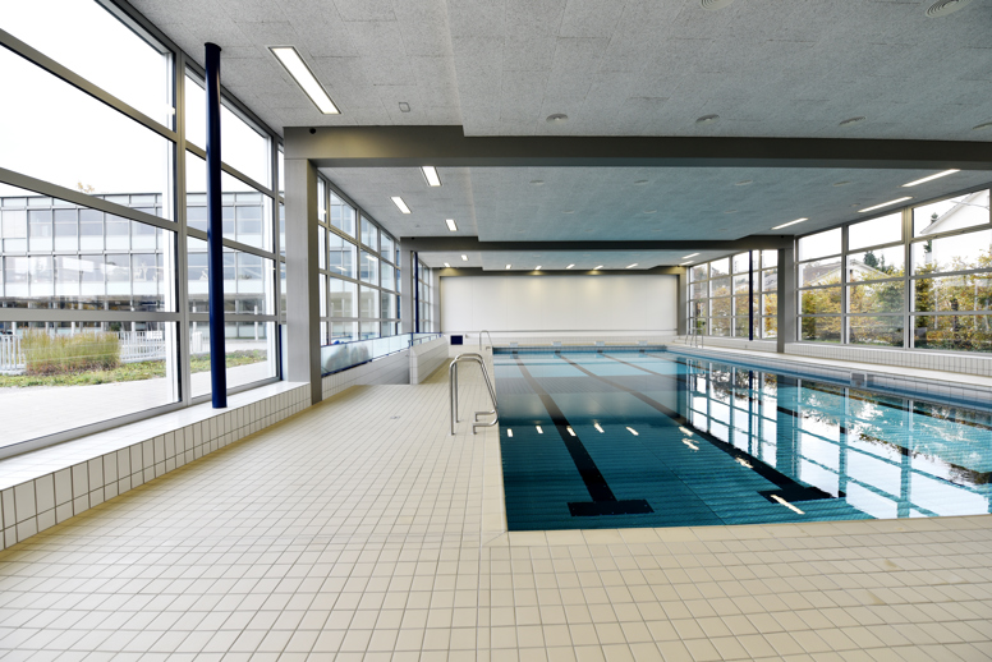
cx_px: 496
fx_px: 386
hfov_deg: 104.2
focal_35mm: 14
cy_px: 331
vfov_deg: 81.3
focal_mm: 14
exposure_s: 1/125
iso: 200
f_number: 5
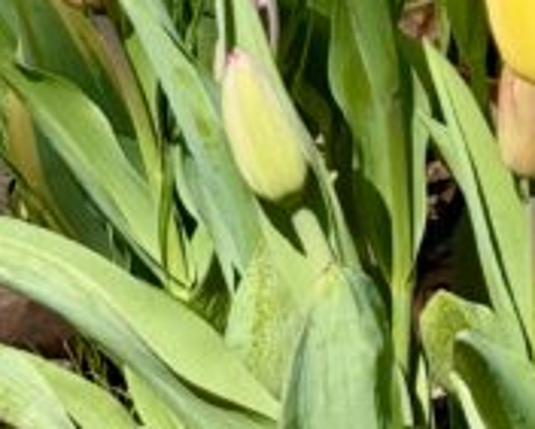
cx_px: 860
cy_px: -399
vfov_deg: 7.3
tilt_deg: -13.3
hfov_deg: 9.2
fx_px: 3232
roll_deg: -0.5
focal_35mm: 204
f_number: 1.78
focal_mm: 6.76
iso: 64
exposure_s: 1/3704
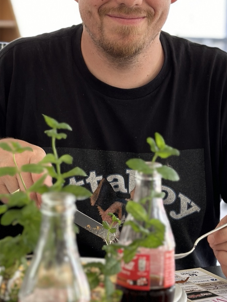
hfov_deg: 14.2
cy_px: 111
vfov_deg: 18.9
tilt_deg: -6.3
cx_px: 104
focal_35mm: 104
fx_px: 910
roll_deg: -2.3
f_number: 1.78
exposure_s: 1/142
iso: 64
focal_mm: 6.86
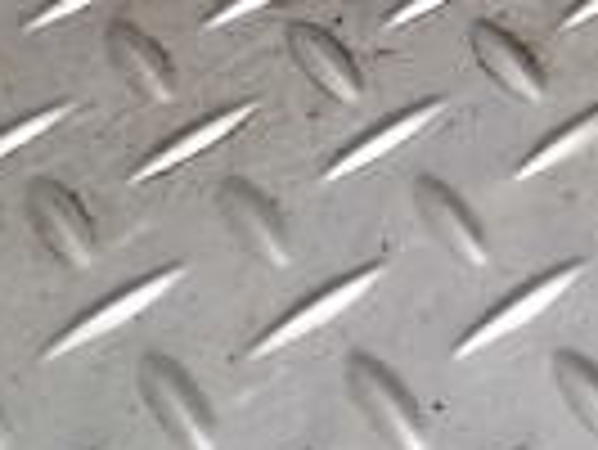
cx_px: 1349
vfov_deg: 10.4
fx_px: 2248
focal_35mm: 130
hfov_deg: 12.5
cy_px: -470
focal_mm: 4
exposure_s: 1/50
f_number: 1.8
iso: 125
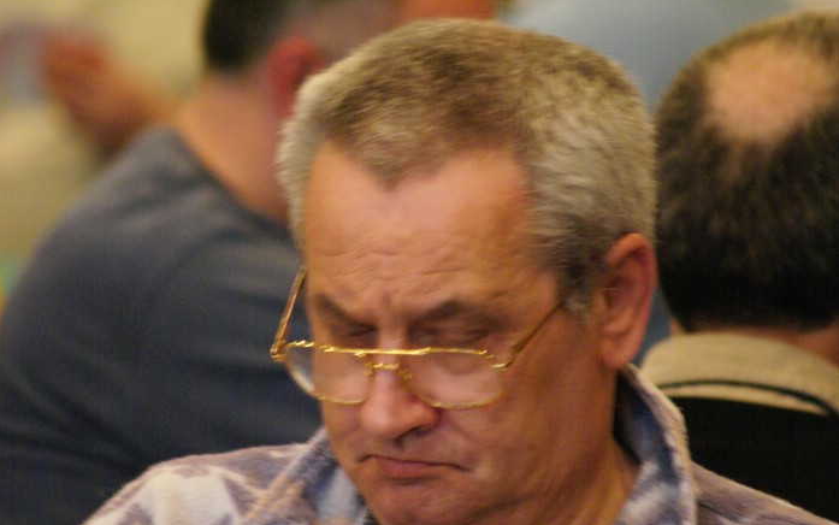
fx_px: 10544
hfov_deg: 4.6
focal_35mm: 461
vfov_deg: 2.9
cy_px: 279
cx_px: 419
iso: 1600
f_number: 5.6
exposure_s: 1/8
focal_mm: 300
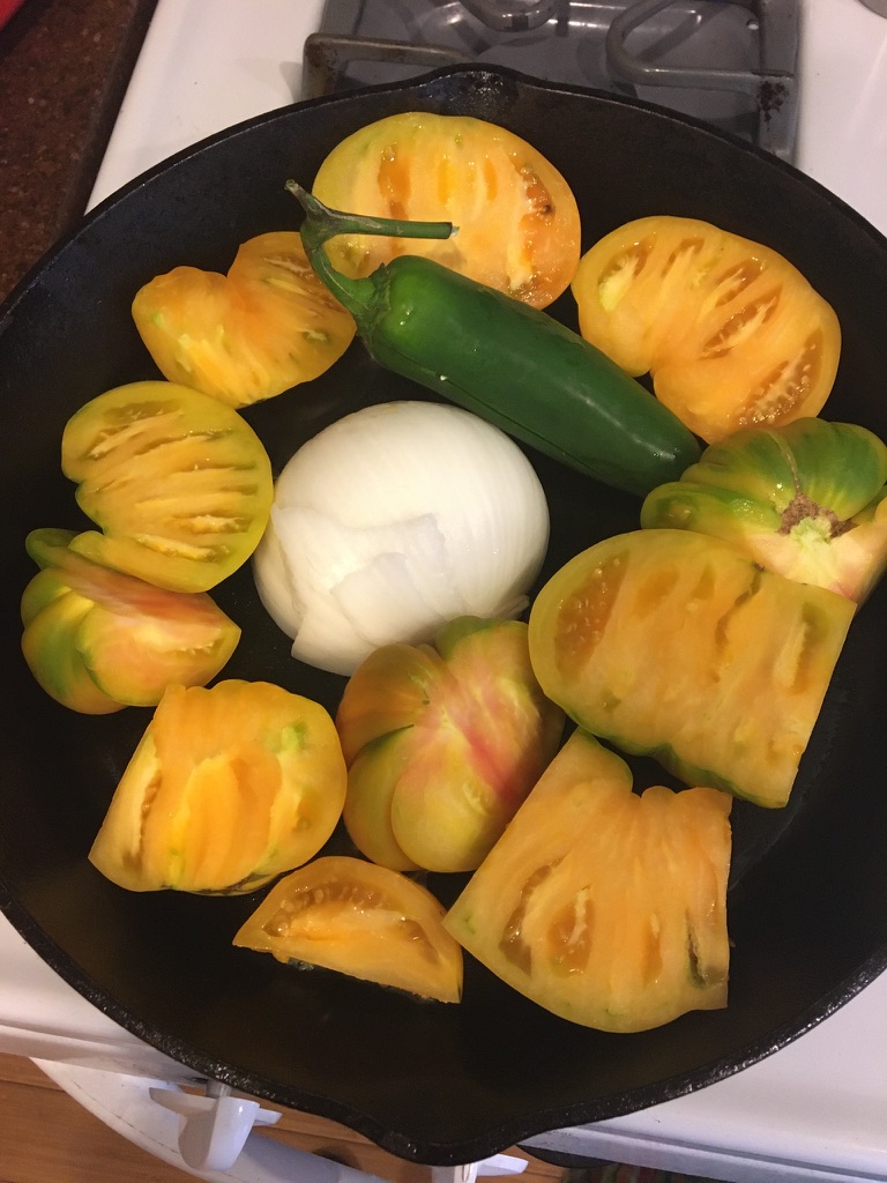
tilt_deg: -68.1
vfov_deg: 61.7
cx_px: 444
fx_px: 991
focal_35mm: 29
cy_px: 592
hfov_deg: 48.2
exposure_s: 1/20
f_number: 2.2
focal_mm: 4.15
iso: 200
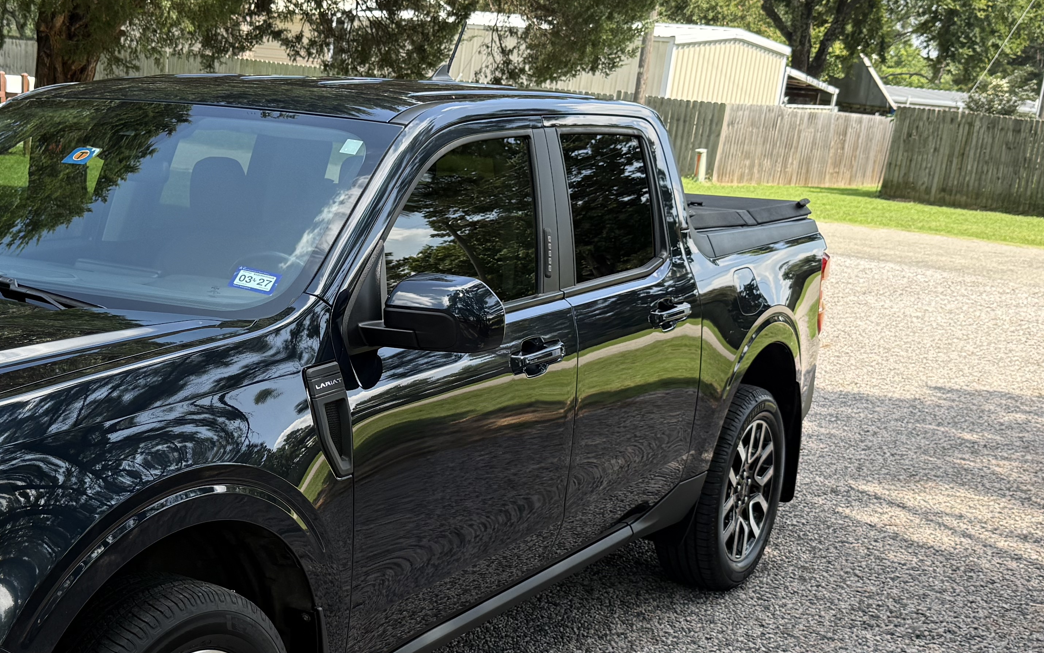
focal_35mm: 51
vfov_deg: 25.3
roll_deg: -4.9
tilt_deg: -12.8
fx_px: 1451
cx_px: 272
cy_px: 399
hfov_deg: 38.6
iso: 100
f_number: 1.78
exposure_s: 1/1005
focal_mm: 6.76
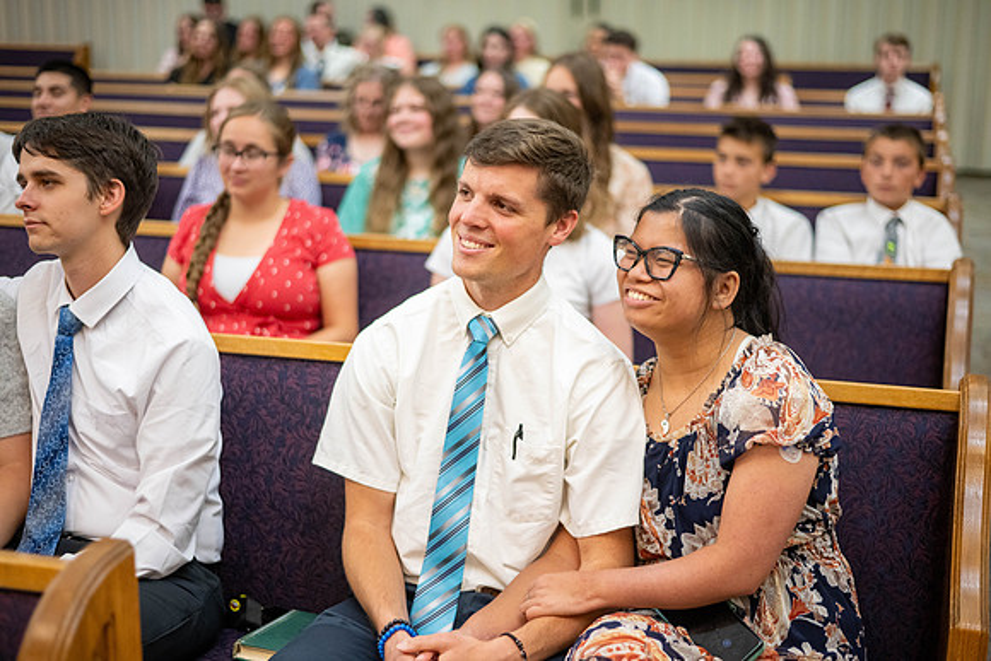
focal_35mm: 50
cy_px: 330
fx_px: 1377
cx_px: 496
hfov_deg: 39.6
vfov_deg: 27.0
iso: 1600
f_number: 1.8
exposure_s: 1/400
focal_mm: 50
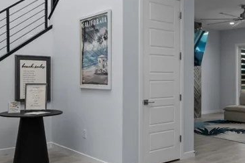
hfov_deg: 46.2
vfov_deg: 31.9
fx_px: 286
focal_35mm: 42
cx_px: 146
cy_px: 91
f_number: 8
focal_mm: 10
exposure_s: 1/10
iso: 400
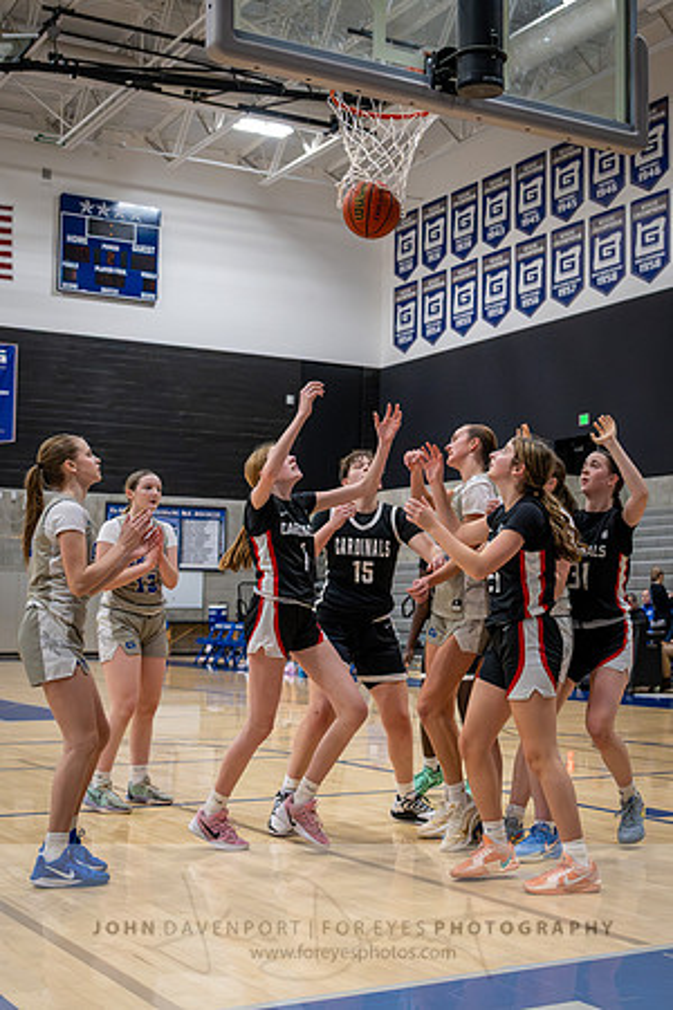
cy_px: 484
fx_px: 1482
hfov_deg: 25.5
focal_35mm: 53
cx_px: 434
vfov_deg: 37.6
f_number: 2.8
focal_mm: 27
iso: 5000
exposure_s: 1/1000
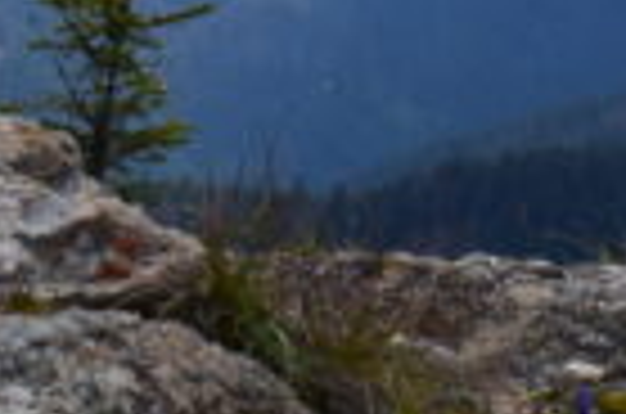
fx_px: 3747
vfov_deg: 6.2
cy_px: -410
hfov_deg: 9.5
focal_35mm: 216
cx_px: 95
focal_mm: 26
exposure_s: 1/500
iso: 250
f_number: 11
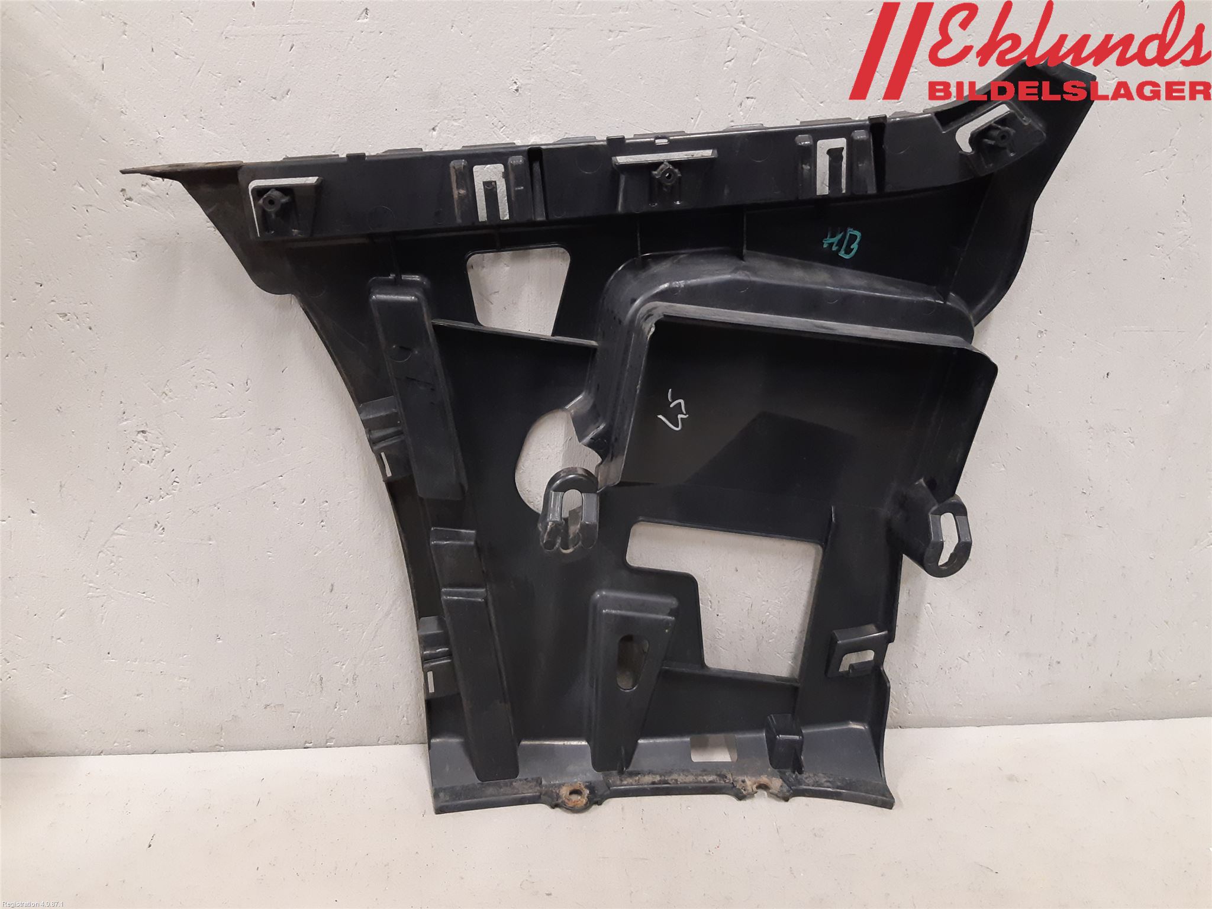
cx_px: 606
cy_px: 454
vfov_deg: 53.1
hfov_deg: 67.3
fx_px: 910
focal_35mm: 26
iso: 250
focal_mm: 3.93
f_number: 1.7
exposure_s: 1/50
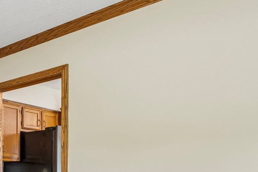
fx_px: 308
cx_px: -79
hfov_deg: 33.2
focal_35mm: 43
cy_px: 171
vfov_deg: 29.2
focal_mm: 14
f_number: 2.8
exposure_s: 1/80
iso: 200
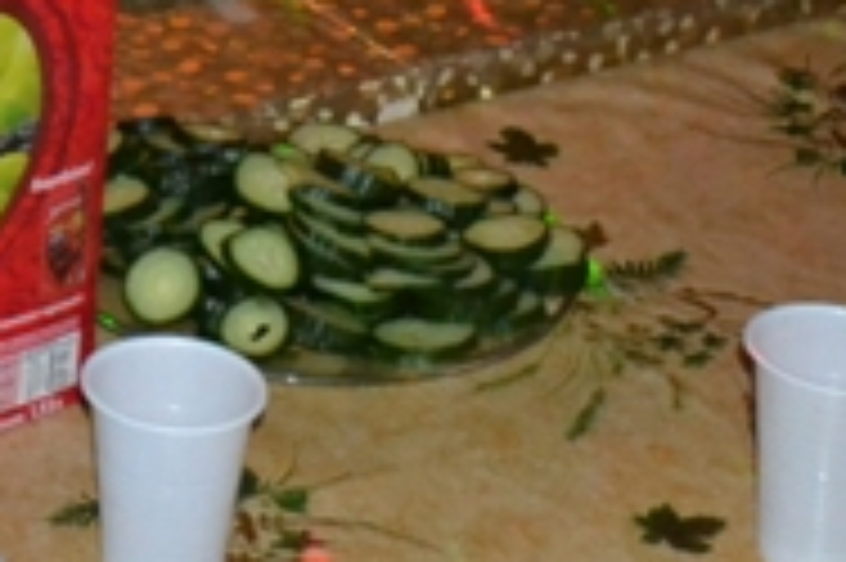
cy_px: -659
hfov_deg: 13.4
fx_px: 3451
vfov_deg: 8.7
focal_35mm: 147
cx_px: -310
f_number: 3.5
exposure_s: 1/60
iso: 3200
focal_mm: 18
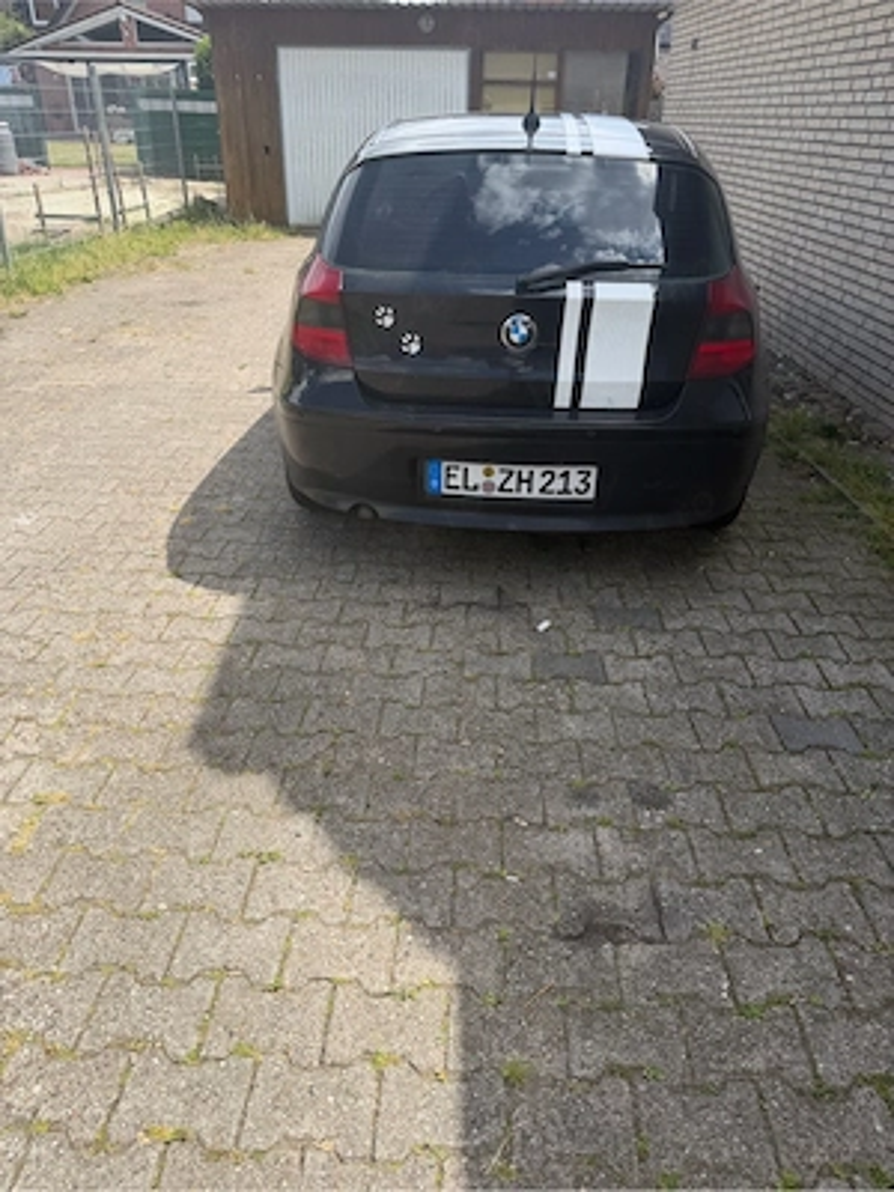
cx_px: 447
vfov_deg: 71.6
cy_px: 596
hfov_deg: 56.8
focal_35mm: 24
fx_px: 826
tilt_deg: -28.3
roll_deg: -1.7
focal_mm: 6.76
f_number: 1.78
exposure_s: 1/2370
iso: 80
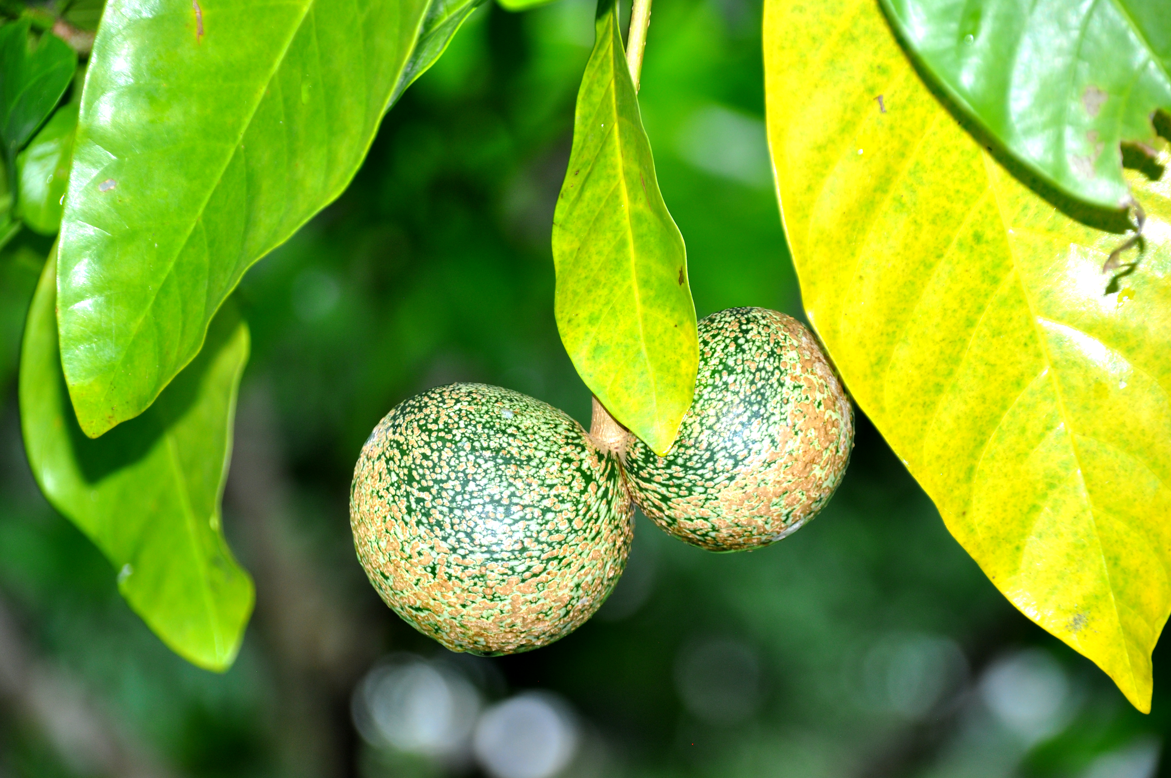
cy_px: 389
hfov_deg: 8.9
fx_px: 7553
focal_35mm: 232
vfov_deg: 5.9
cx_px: 586
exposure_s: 1/60
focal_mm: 155
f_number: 6
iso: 280
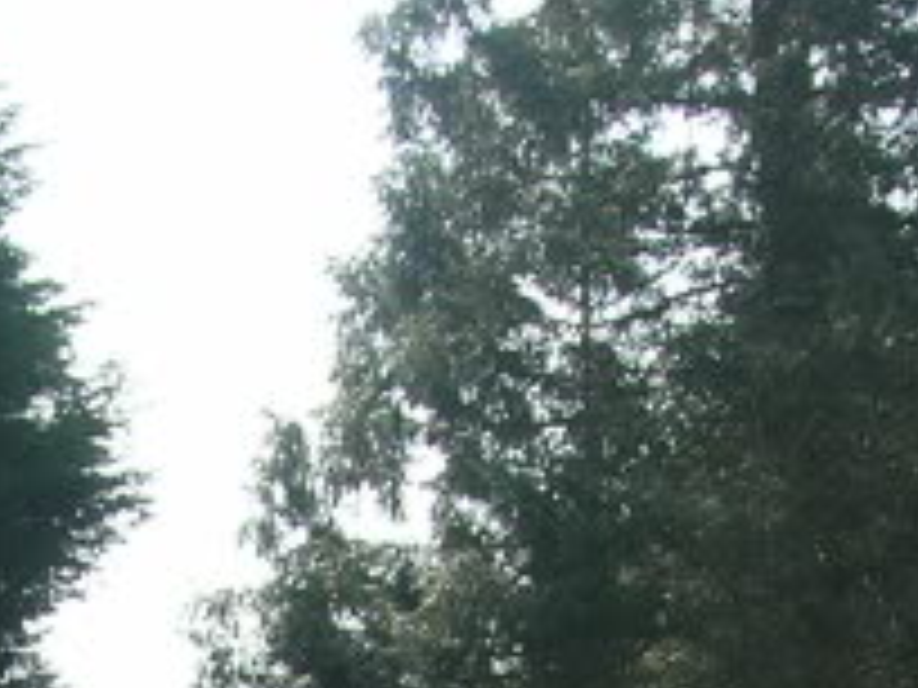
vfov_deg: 7.3
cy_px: 1646
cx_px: -266
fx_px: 5065
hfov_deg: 10.2
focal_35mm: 191
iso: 64
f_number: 4.8
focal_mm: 7.8
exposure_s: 1/235
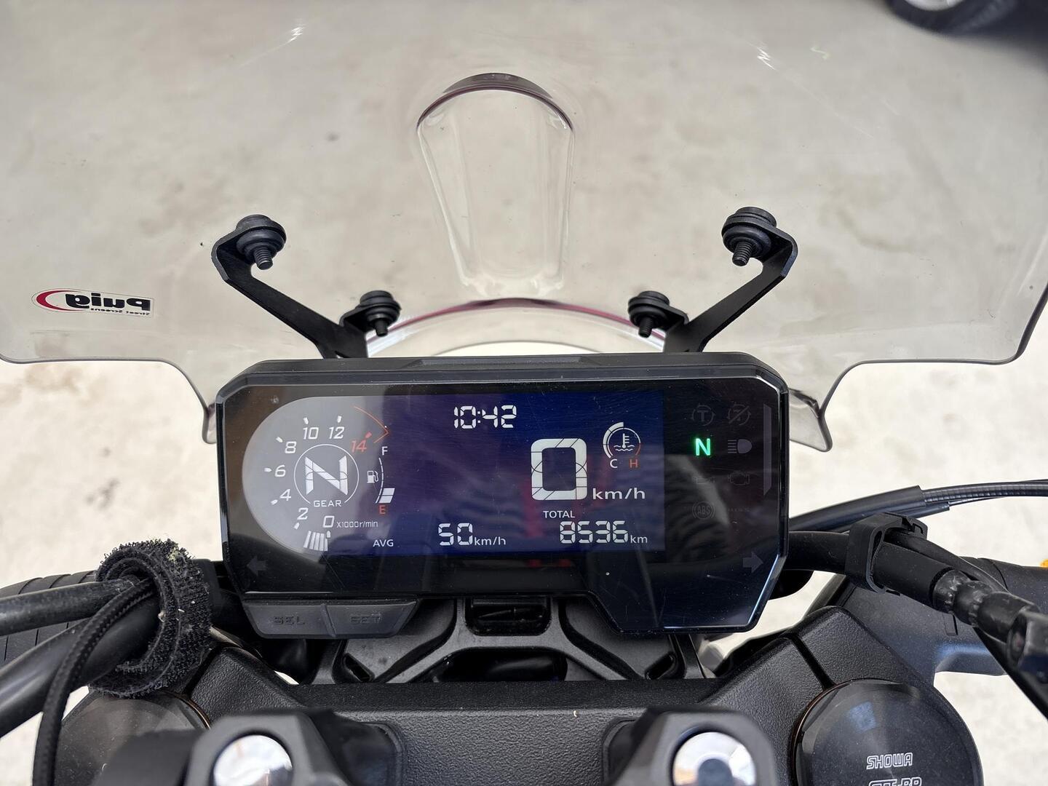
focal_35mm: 26
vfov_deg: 53.1
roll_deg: -0.3
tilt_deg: -44.2
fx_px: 787
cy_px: 393
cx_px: 524
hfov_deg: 67.3
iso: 80
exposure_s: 1/122
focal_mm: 5.96
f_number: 1.6
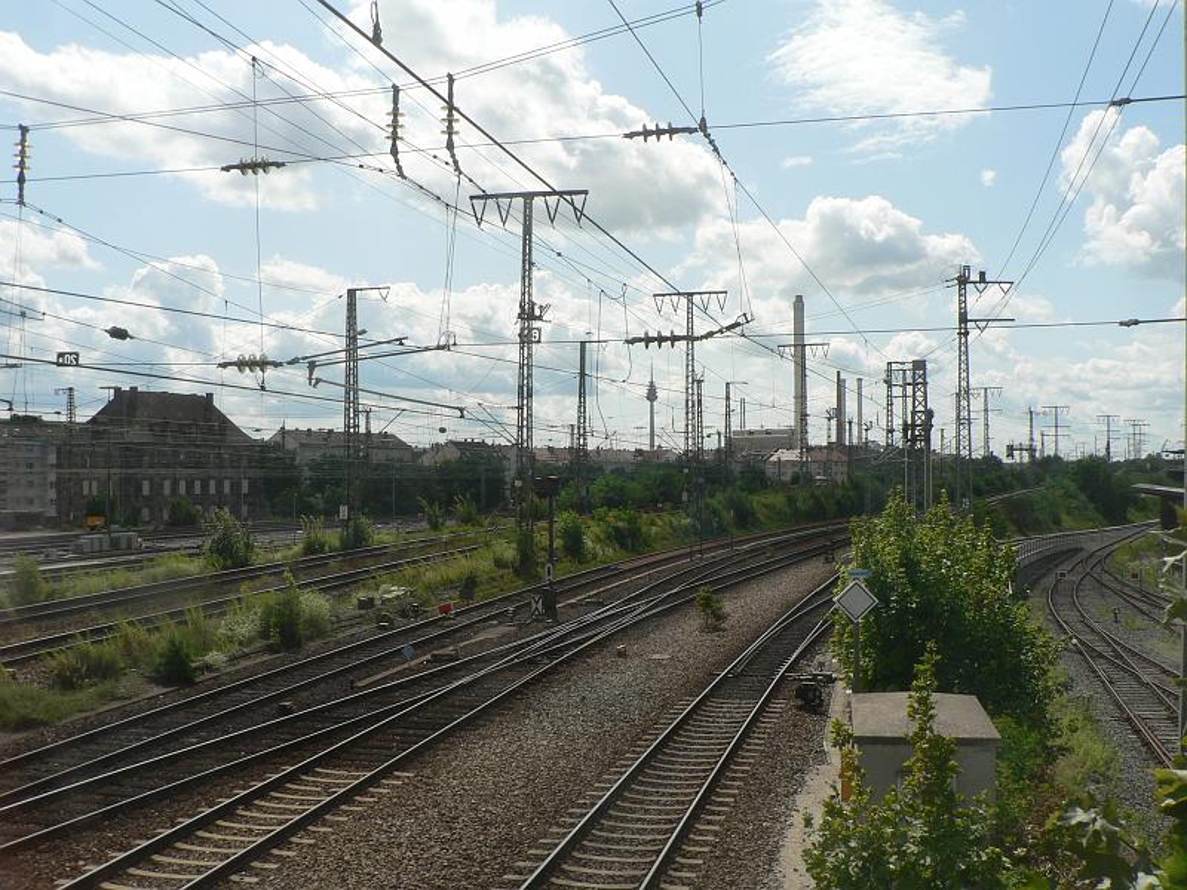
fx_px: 1234
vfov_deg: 39.7
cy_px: 445
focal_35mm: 36
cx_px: 594
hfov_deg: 51.4
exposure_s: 1/640
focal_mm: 6
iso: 80
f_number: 5.6
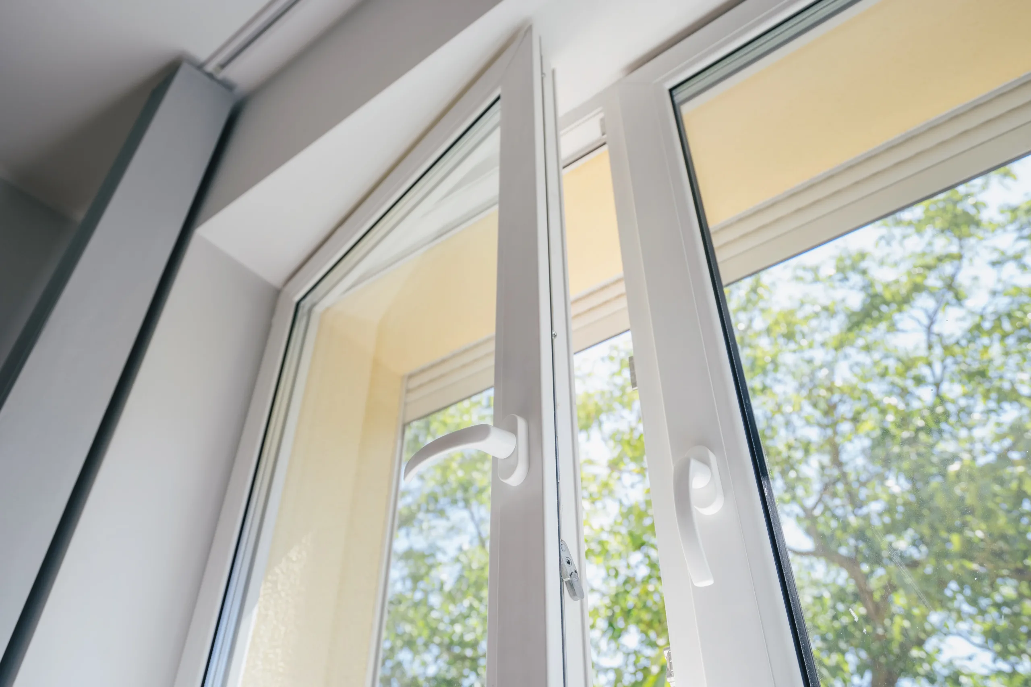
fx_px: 716
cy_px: 344
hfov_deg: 71.5
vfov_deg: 51.3
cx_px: 516
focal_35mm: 25
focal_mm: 25
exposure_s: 1/100
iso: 64
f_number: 4
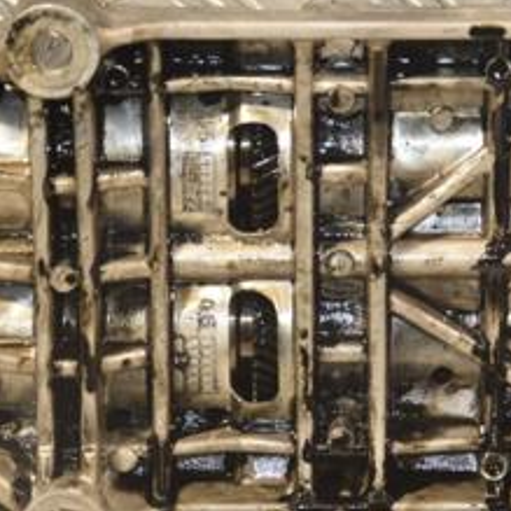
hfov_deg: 8.6
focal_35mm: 203
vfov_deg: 8.6
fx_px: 3390
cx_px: 397
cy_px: 233
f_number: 5
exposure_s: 1/125
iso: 800
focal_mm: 58
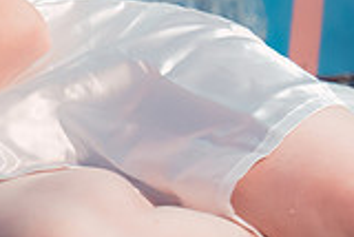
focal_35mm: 122
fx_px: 1201
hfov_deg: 14.5
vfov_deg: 11.2
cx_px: -303
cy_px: 71
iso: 1600
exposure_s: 1/200
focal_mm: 30
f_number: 2.8
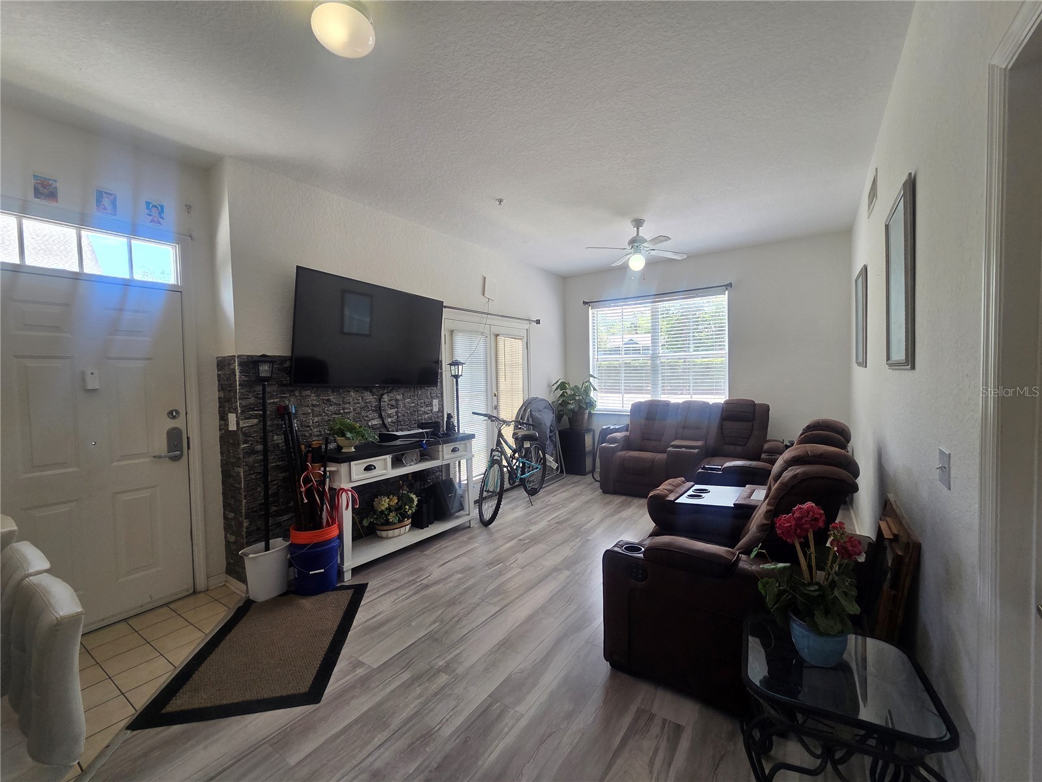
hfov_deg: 106.2
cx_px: 521
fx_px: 391
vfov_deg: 89.9
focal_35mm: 13
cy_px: 391
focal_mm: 2.2
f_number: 2.2
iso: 80
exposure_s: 1/120
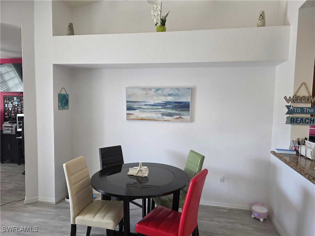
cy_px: 118
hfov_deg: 73.9
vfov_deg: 58.9
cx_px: 158
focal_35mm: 23
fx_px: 209
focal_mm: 6.3
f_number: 1.7
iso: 250
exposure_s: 1/120
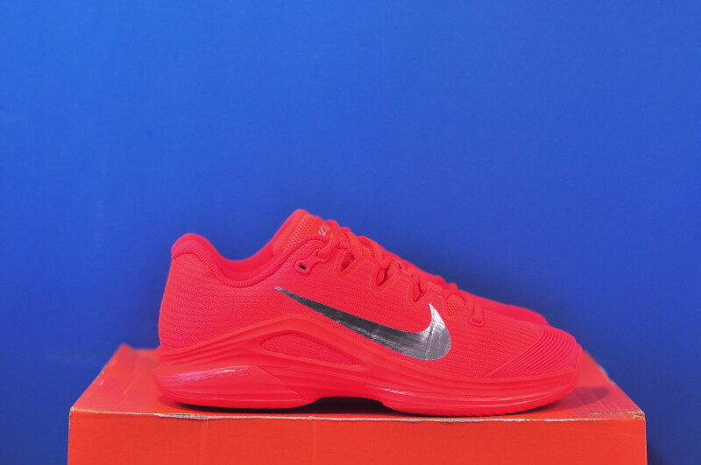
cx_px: 350
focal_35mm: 75
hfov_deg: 27.0
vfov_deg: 18.1
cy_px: 232
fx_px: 1458
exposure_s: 1/320
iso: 250
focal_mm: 50
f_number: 2.8
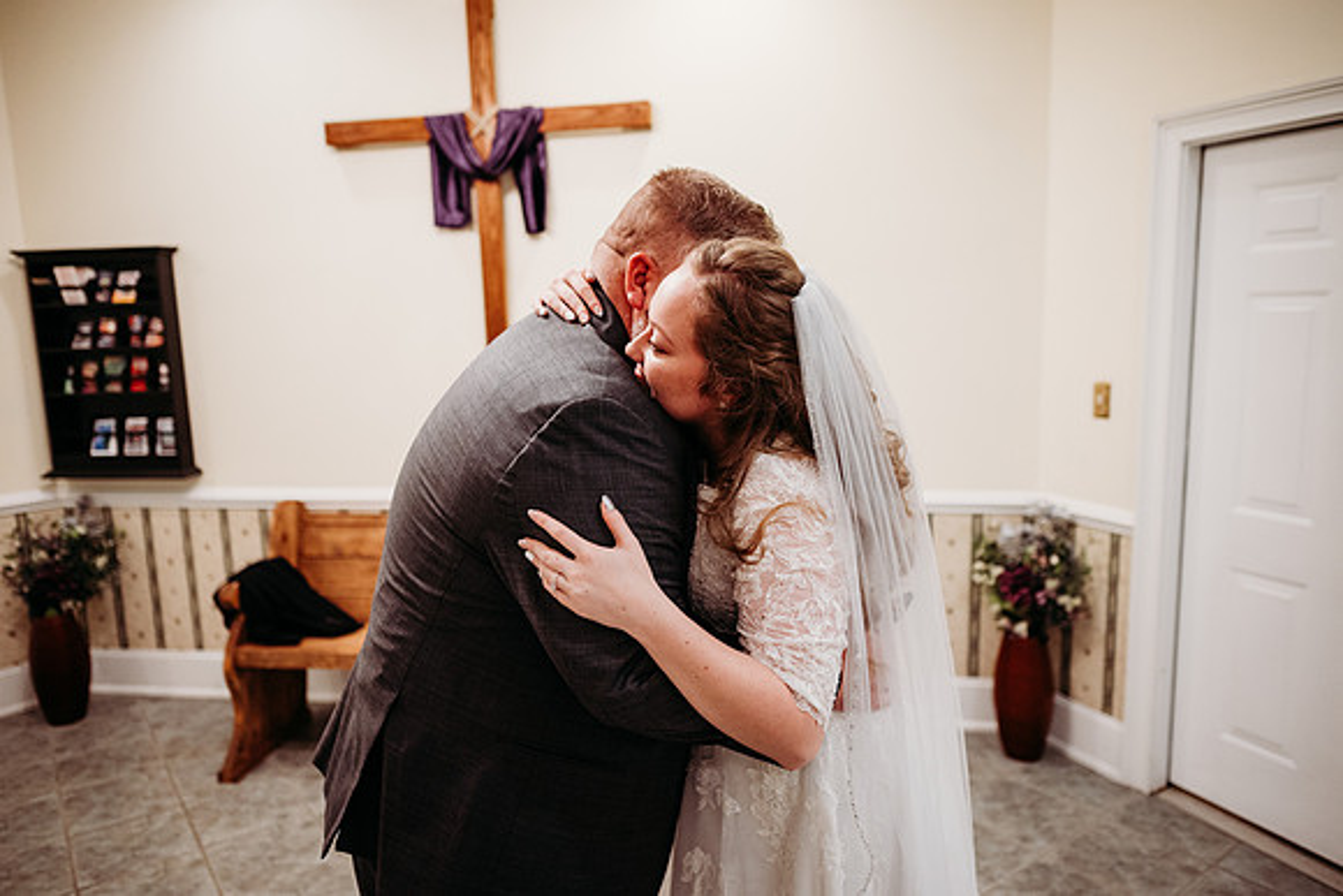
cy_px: 448
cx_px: 672
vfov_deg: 53.2
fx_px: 896
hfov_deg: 73.7
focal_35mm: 24
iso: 1250
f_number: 2.2
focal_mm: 24
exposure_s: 1/200
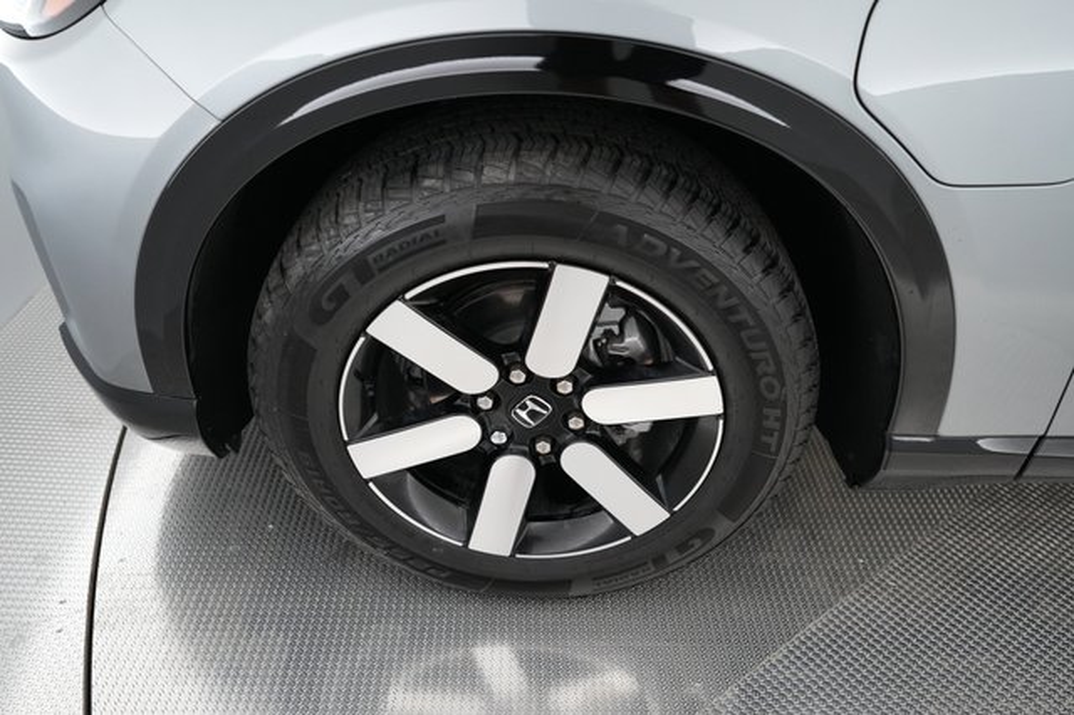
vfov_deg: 46.4
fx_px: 835
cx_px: 537
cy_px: 358
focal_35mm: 28
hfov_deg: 65.5
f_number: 2.8
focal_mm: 28
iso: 5000
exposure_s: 1/250
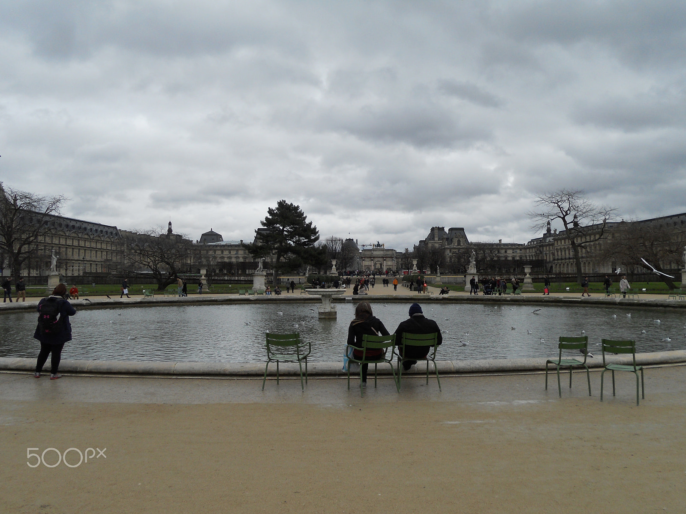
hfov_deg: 56.8
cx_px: 343
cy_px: 257
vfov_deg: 44.2
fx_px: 634
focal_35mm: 32
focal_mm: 5.8
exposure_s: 1/800
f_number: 3.5
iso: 80
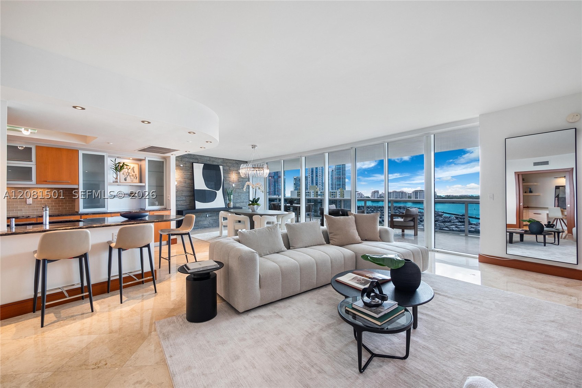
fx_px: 226
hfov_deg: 104.3
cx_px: 291
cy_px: 194
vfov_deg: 81.2
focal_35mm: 14
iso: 100
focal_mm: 7
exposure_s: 1/25
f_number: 4.5
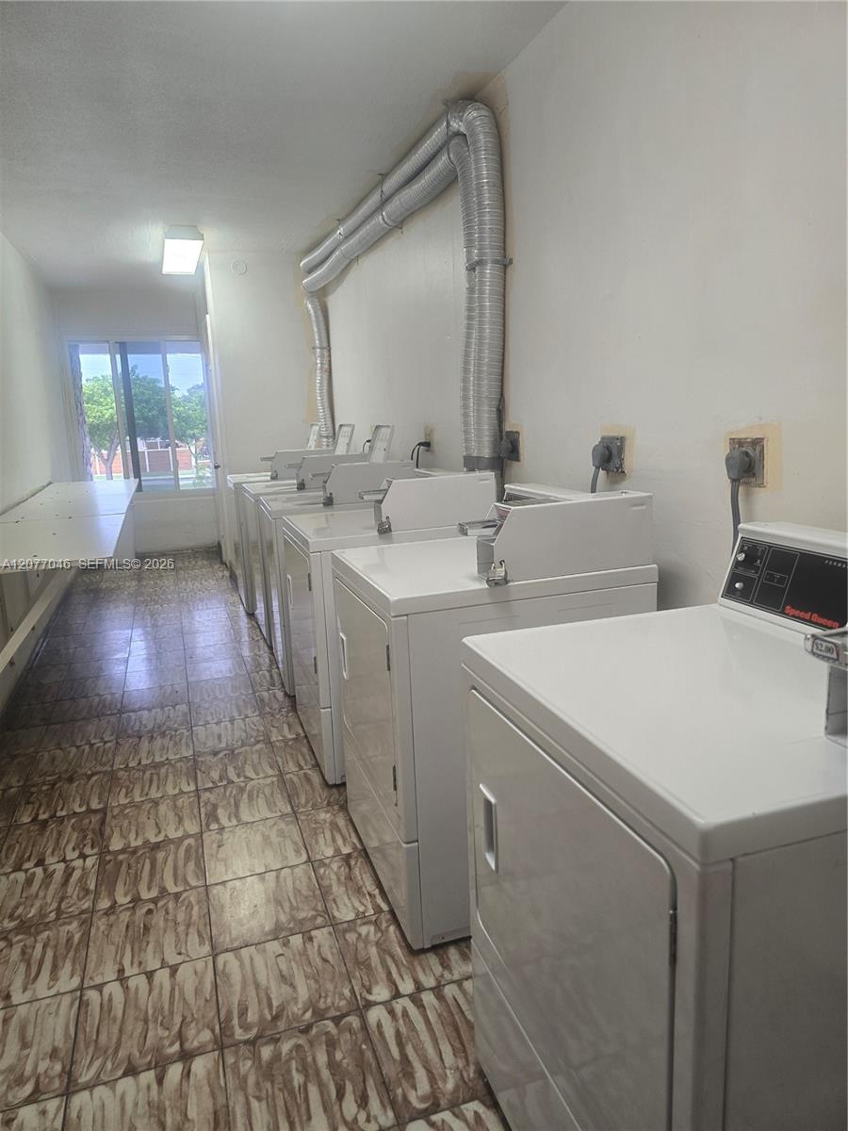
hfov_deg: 58.9
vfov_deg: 73.9
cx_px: 424
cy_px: 566
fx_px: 751
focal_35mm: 23
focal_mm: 6.3
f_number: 1.7
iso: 100
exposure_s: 1/120
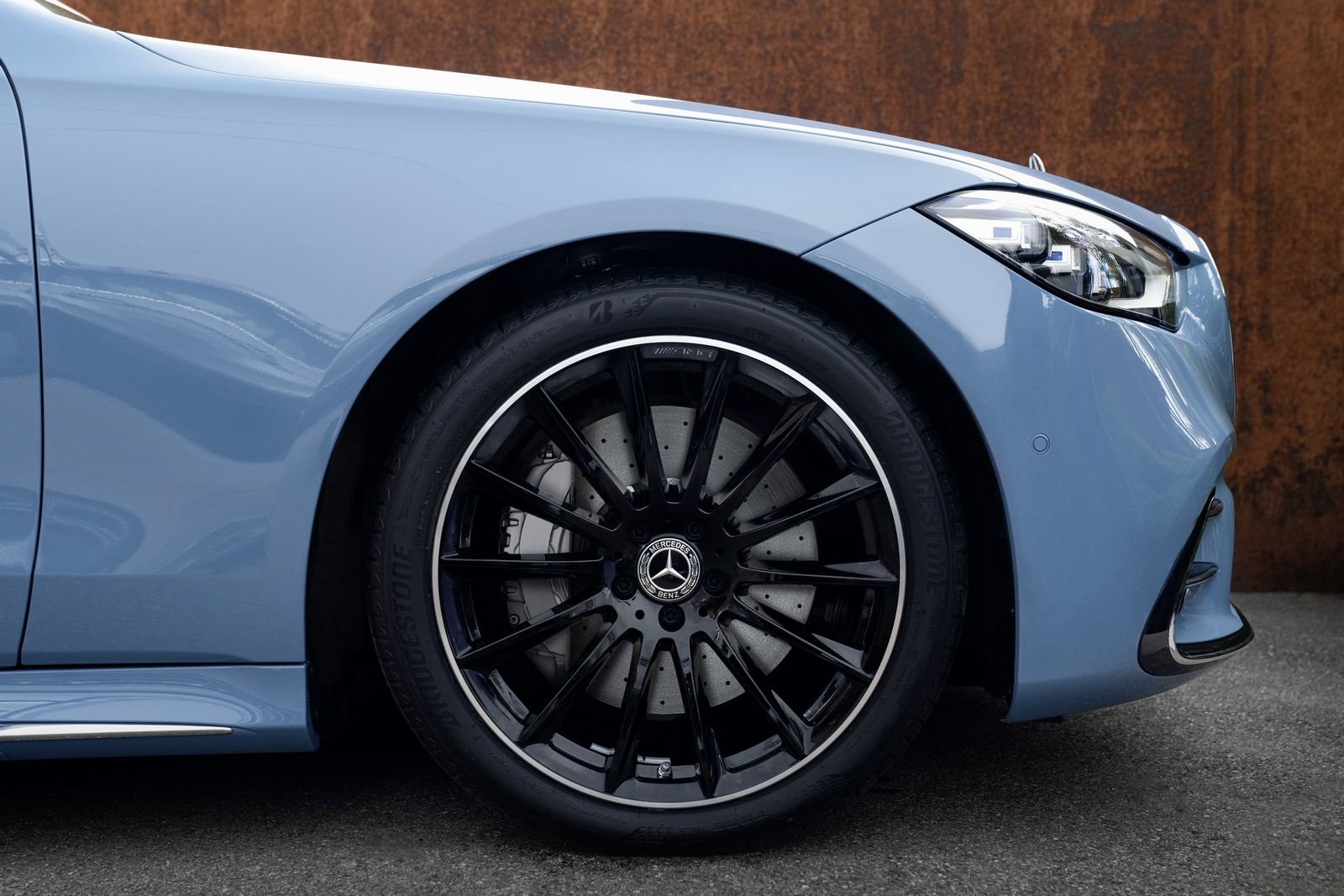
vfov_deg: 28.1
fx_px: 1792
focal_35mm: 48
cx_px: 672
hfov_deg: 41.1
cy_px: 448
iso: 200
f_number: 4.5
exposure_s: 1/160
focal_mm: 48
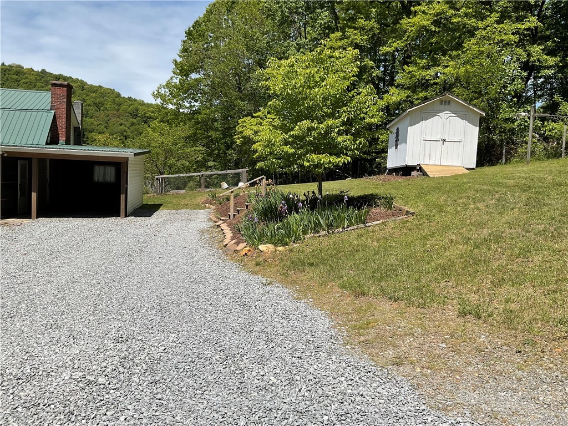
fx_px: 476
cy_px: 213
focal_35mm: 29
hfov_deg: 61.7
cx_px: 284
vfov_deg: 48.2
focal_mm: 3
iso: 16
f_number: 1.8
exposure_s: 1/2427
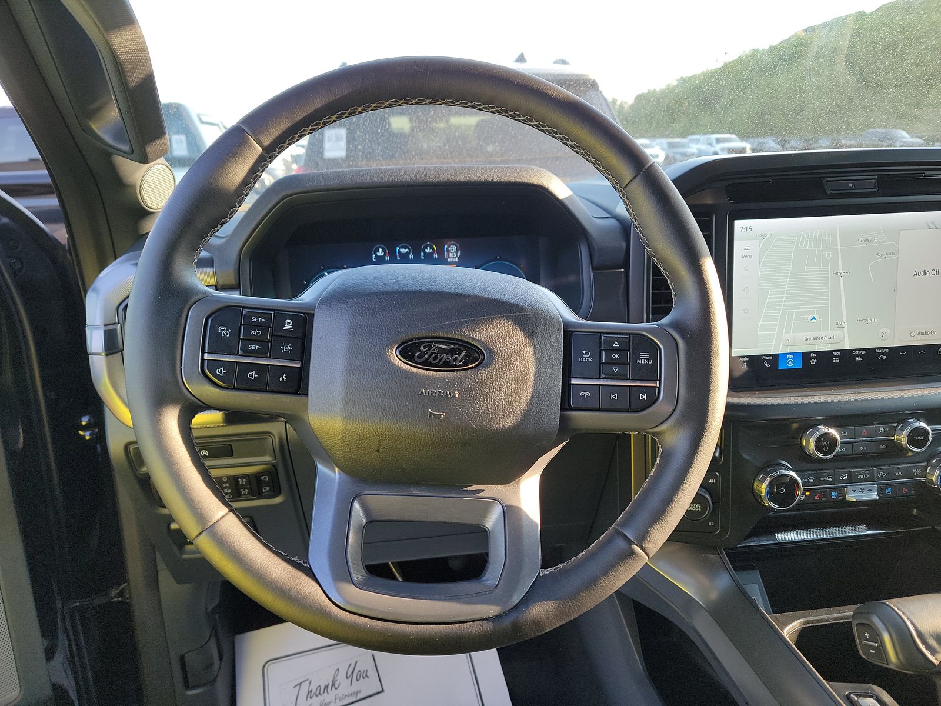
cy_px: 353
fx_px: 652
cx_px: 470
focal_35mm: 24
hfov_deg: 71.6
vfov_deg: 56.8
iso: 71
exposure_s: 1/59
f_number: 1.8
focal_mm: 6.7
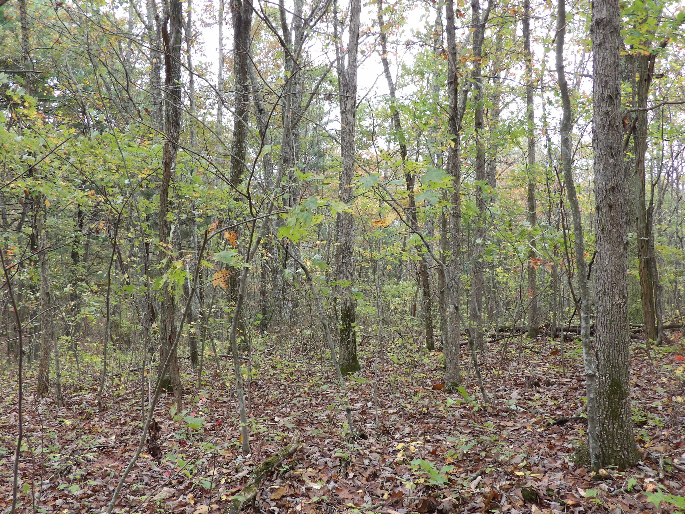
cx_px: 342
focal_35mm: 33
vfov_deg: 42.9
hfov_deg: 55.4
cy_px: 257
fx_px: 653
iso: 132
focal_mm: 5.9
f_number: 3.6
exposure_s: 1/60
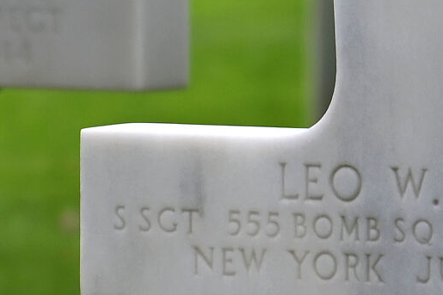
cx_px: -22
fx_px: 21502
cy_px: -29
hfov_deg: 1.2
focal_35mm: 1748
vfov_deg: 0.8
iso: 100
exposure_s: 1/200
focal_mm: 250
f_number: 6.3
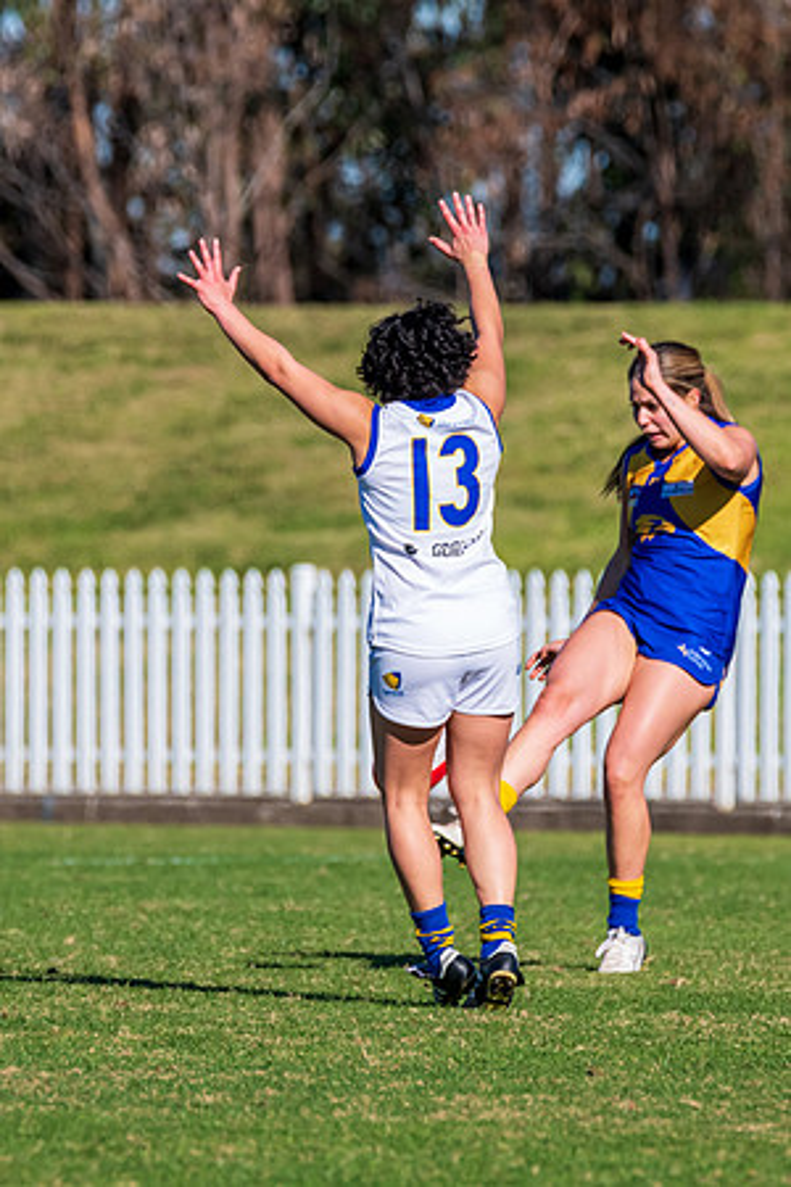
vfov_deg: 2.3
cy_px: 544
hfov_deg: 1.5
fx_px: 29546
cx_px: 280
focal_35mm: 897
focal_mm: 550
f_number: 11
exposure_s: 1/2000
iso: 800
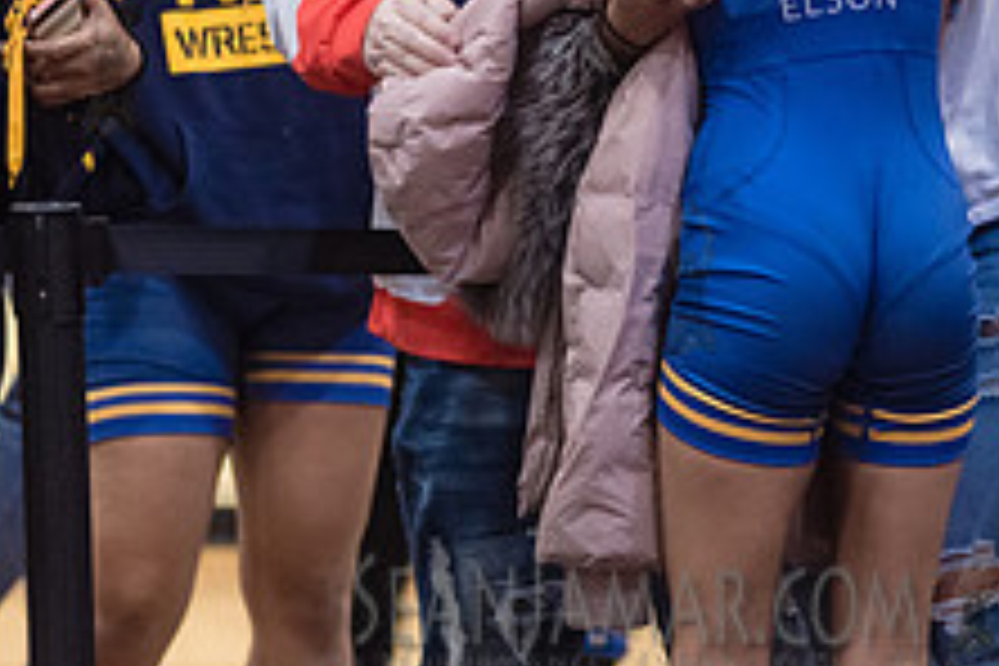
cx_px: 688
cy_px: -160
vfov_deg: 3.6
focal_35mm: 379
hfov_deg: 5.4
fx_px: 10516
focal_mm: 145
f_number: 3.2
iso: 5000
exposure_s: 1/400
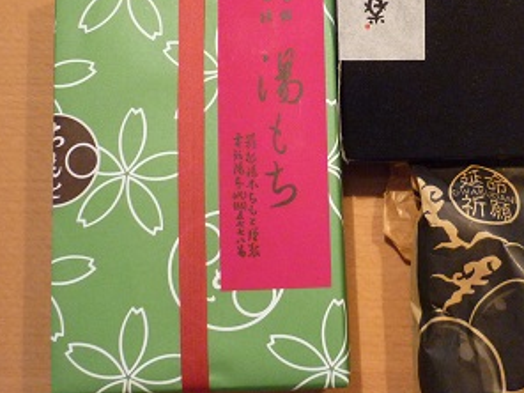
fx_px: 923
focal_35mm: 61
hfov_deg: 31.0
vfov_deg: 23.7
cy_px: 86
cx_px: 405
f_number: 2.8
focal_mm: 5.5
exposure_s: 1/15
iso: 400
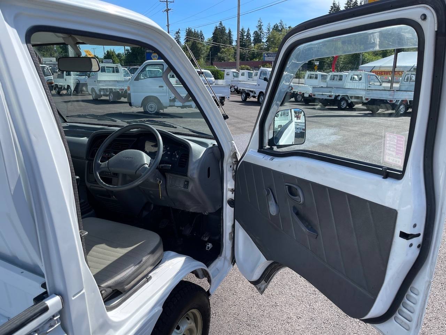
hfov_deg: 69.4
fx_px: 322
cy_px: 168
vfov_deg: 54.9
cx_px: 223
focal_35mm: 25
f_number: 1.6
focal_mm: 5.1
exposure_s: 1/1212
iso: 32
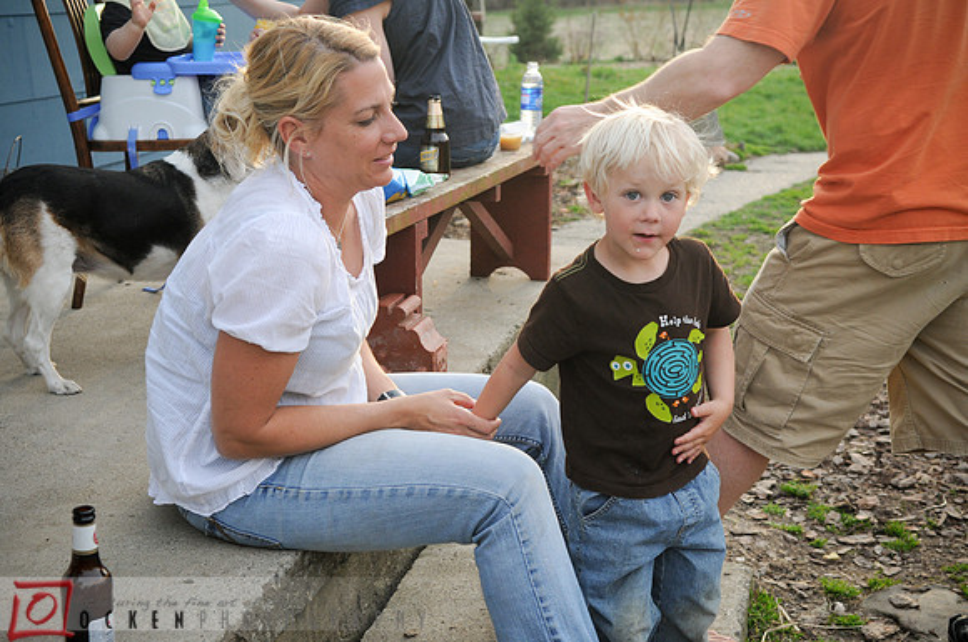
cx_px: 484
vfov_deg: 26.4
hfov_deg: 38.9
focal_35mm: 51
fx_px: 1369
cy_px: 321
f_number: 4
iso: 400
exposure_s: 1/320
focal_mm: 34
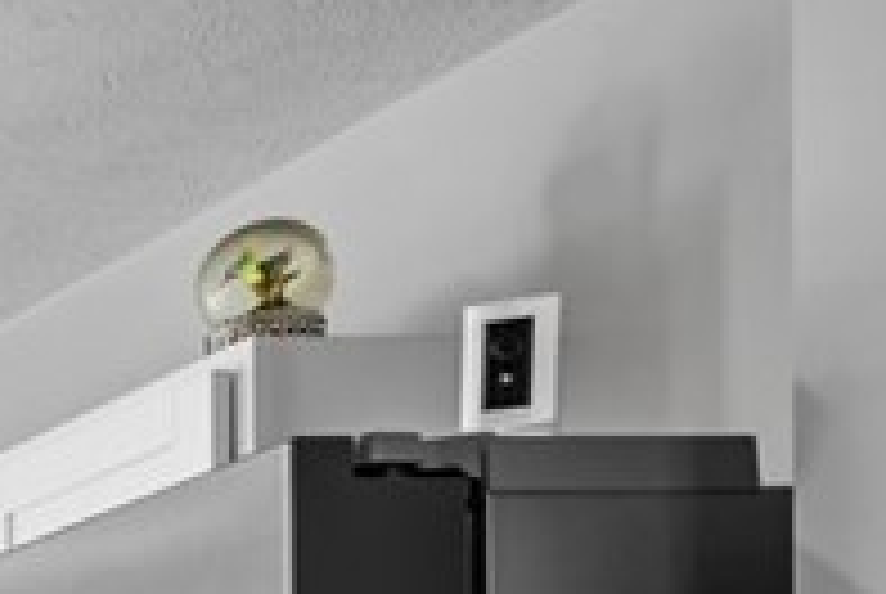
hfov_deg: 13.1
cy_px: 1120
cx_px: -1444
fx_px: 2440
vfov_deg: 12.5
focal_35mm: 99
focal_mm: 18
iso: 400
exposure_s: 1/8
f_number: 8
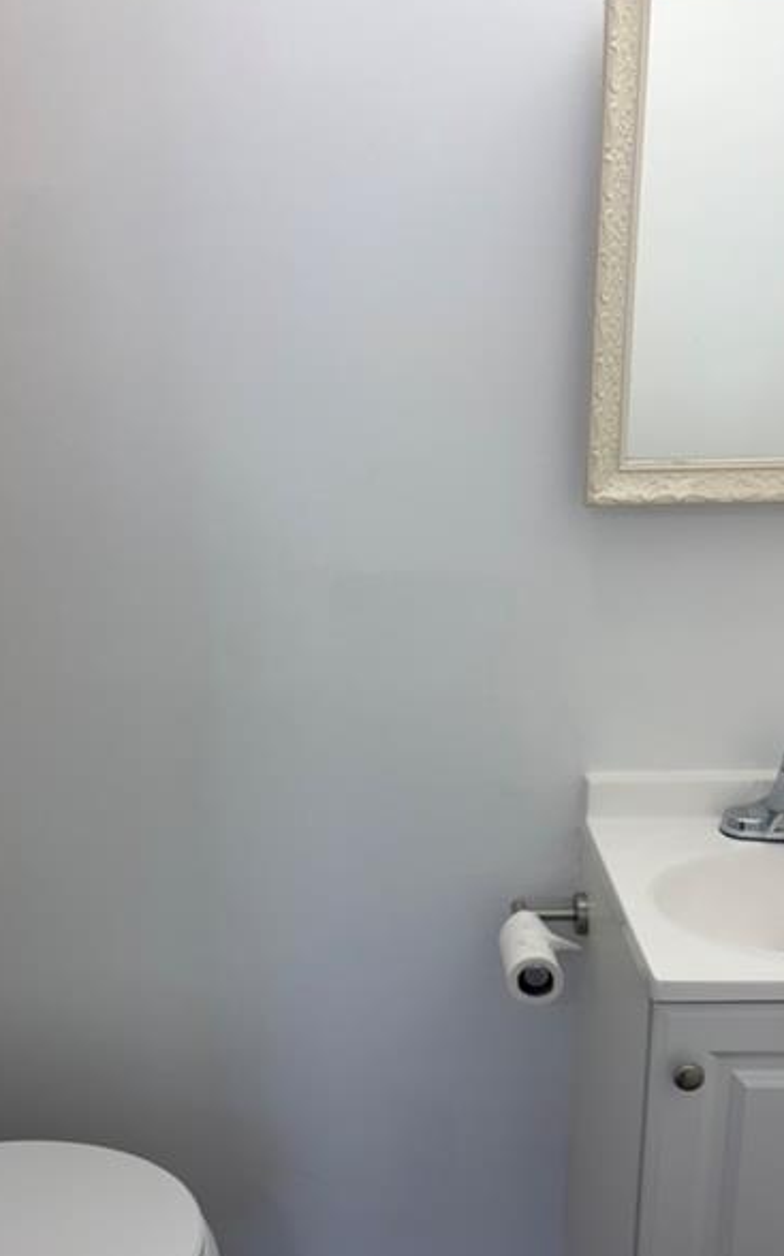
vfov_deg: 53.6
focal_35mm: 36
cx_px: 329
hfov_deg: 35.2
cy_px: 758
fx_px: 1232
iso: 64
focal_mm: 5.96
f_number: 1.6
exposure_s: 1/120
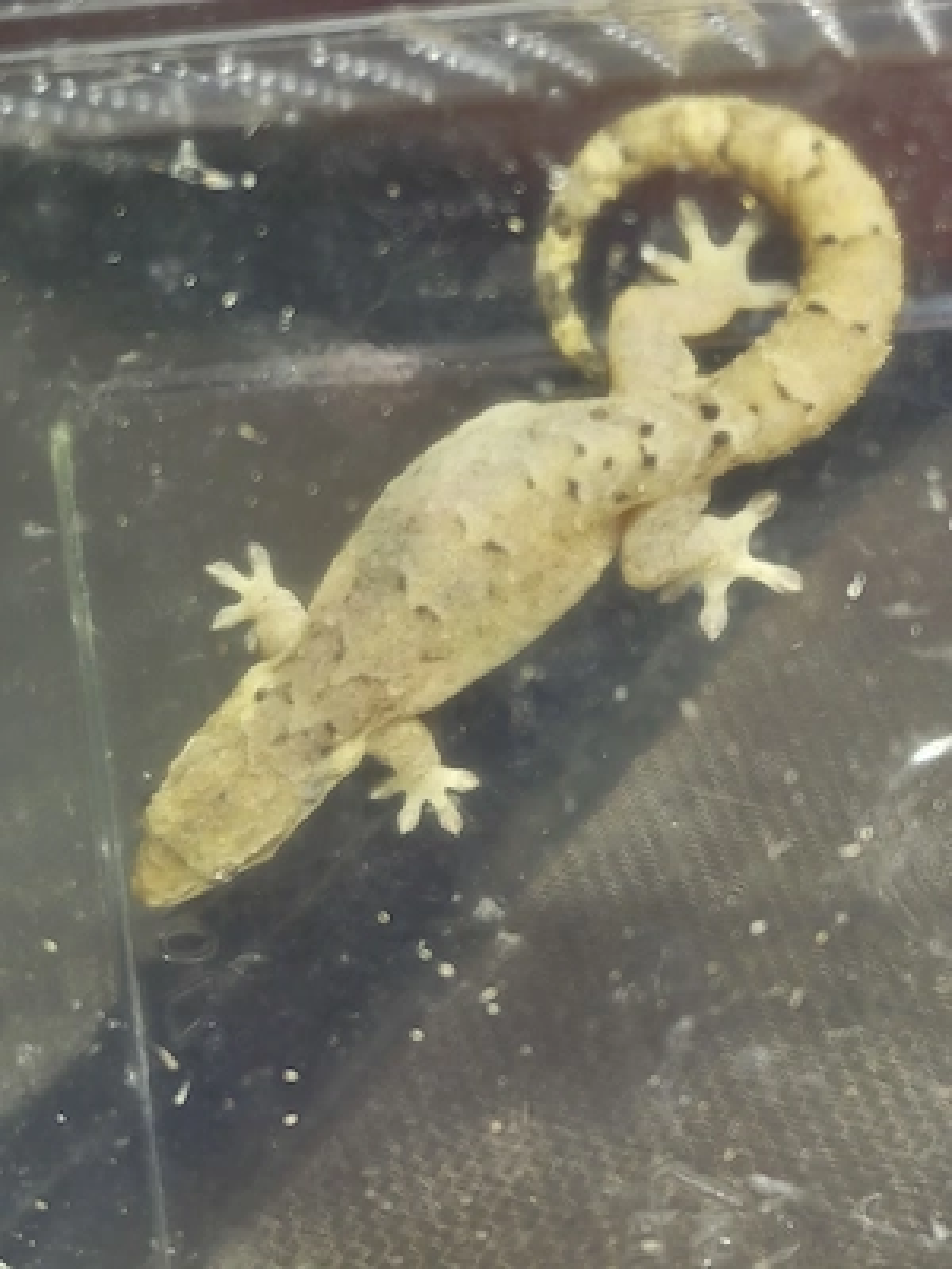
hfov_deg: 17.6
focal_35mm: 84
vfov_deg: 23.3
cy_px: 634
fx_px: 3080
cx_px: 476
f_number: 1.88
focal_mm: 5.59
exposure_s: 1/100
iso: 167
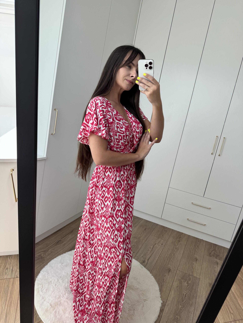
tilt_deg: -34.0
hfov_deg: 56.8
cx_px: 122
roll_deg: -9.8
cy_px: 162
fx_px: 225
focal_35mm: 24
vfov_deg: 71.6
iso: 80
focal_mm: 6.76
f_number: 1.78
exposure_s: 1/615
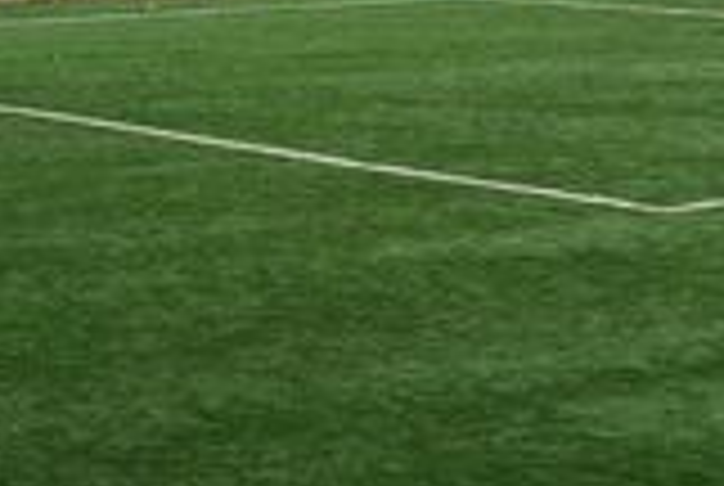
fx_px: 3002
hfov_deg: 13.7
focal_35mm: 149
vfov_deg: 9.1
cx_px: 459
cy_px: -94
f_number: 6.3
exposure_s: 1/200
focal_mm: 32
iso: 200
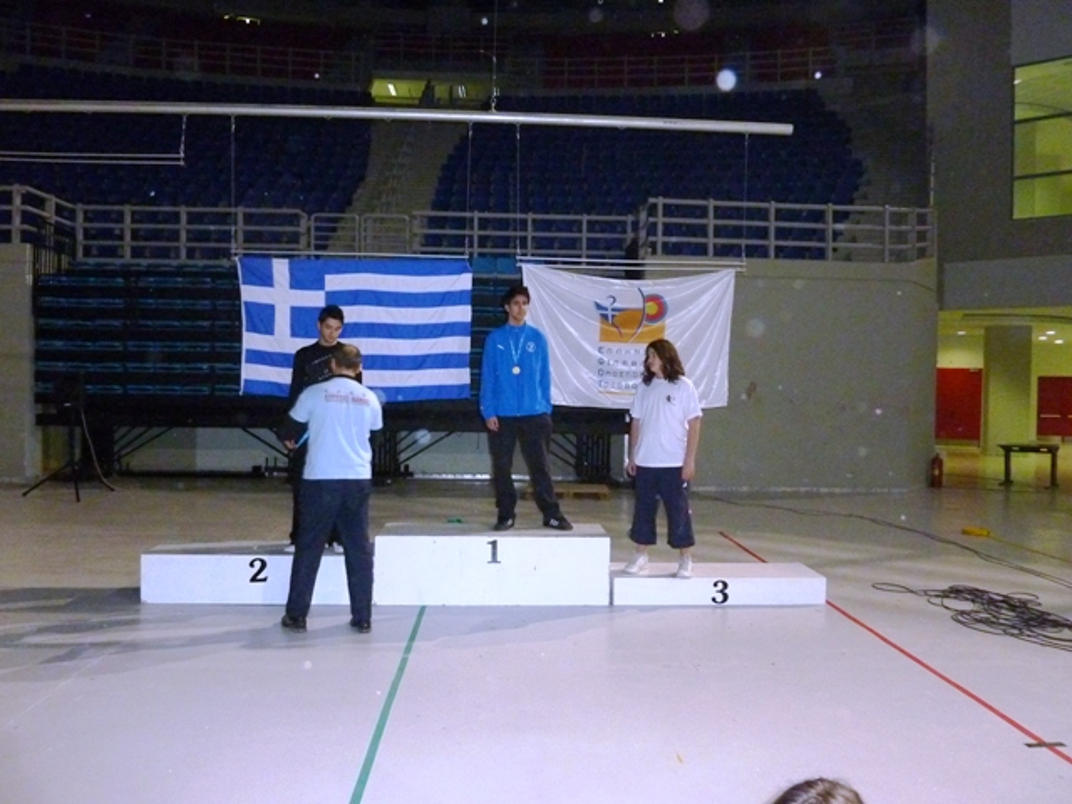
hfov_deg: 69.4
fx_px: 774
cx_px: 536
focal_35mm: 25
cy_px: 402
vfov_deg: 54.9
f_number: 3.3
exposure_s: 1/30
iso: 640
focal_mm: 4.1
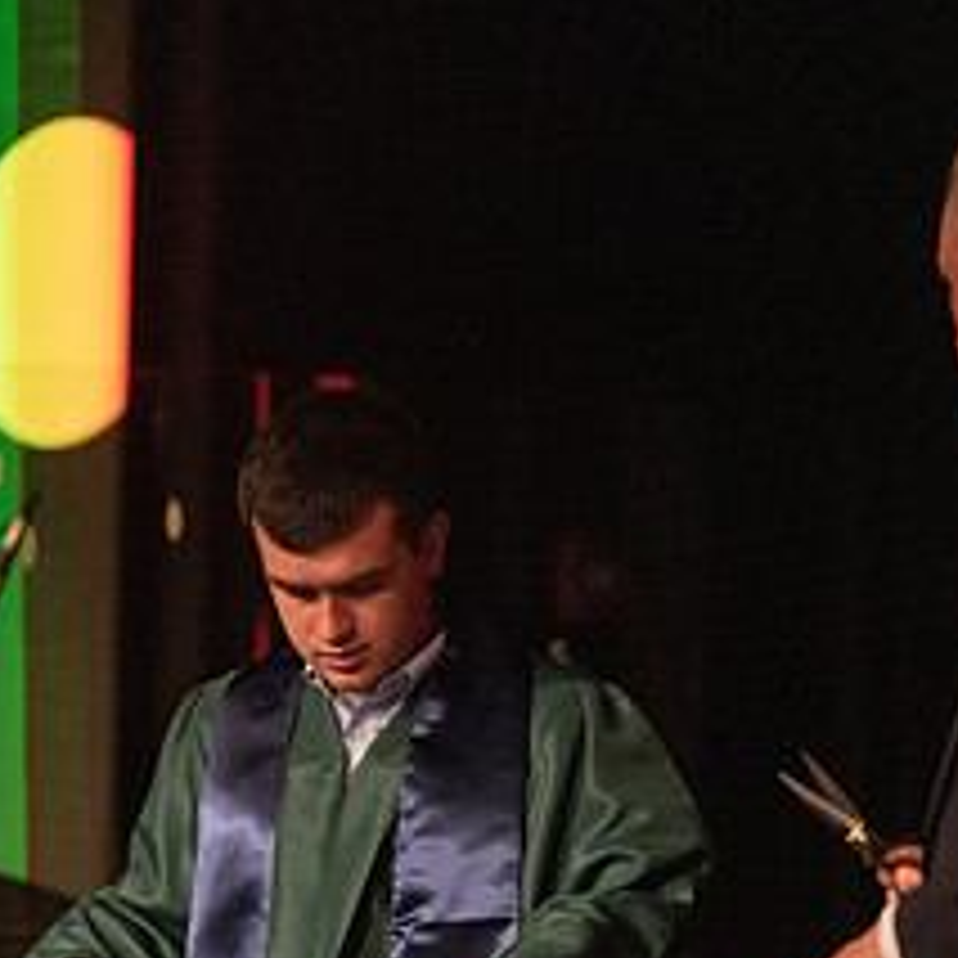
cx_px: 477
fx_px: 7859
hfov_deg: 7.0
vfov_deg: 7.0
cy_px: 891
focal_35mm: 251
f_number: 2.8
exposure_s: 1/1000
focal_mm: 140
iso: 16000
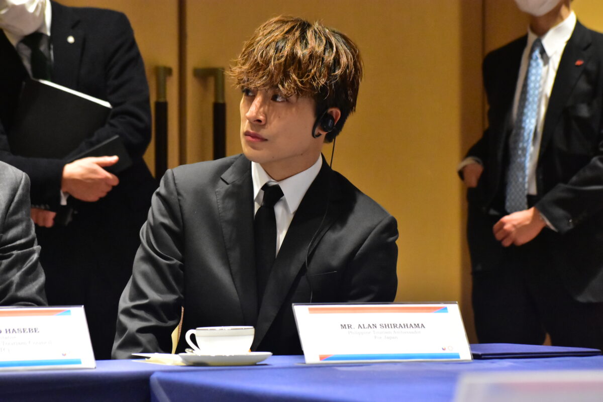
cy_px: 201
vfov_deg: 9.1
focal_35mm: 150
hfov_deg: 13.7
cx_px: 302
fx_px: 2512
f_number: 6.3
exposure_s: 1/125
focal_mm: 100
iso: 6400
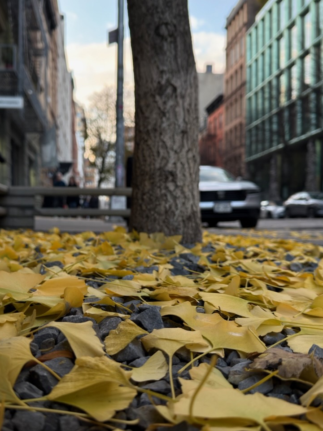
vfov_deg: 56.8
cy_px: 229
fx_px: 398
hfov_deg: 43.9
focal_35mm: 32
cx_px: 125
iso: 100
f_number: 1.78
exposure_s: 1/199
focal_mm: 6.76
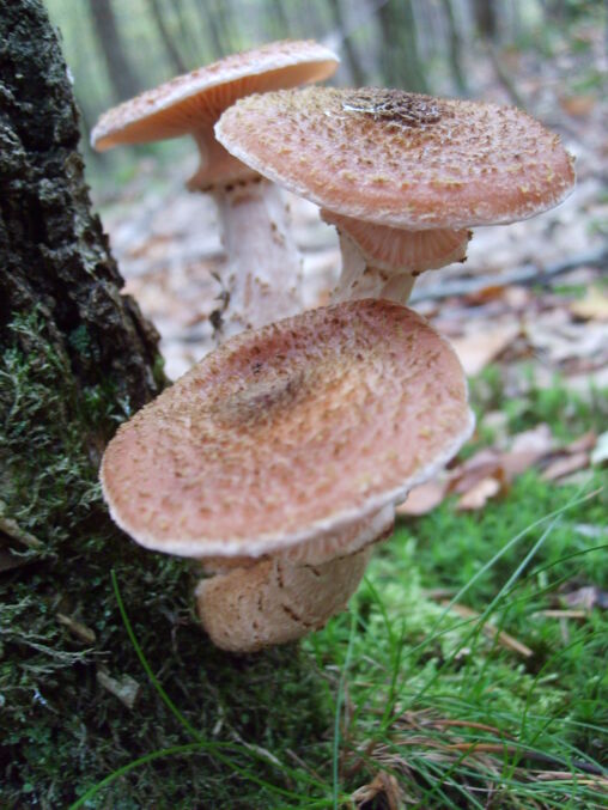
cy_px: 405
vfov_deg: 52.6
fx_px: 819
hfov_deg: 40.7
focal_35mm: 35
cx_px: 304
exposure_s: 1/30
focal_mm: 5.8
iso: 140
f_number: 2.8
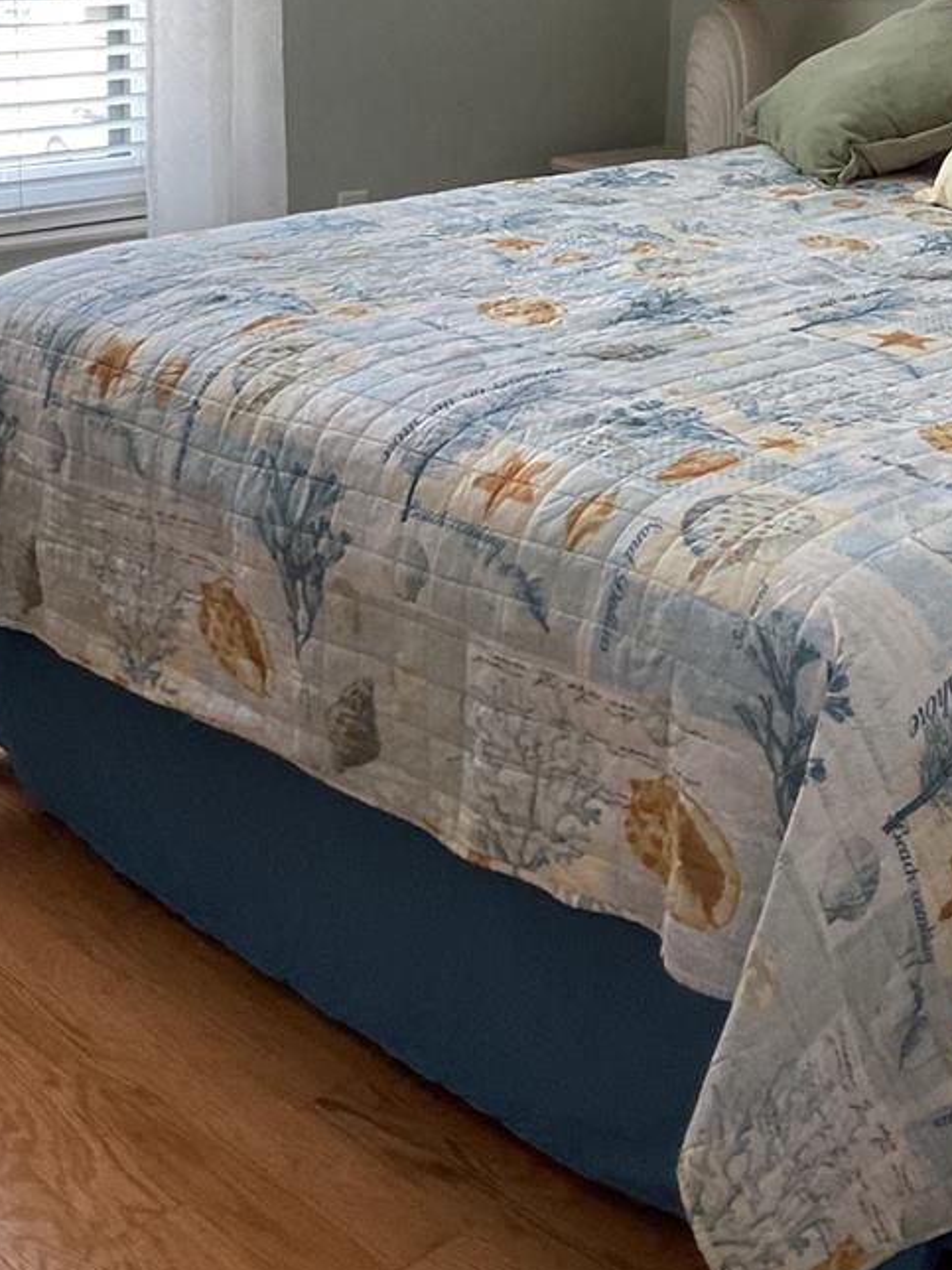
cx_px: 729
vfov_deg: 34.3
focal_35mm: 54
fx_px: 1980
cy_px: 225
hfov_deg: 26.6
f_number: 1.8
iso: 160
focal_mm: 3
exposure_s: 1/60
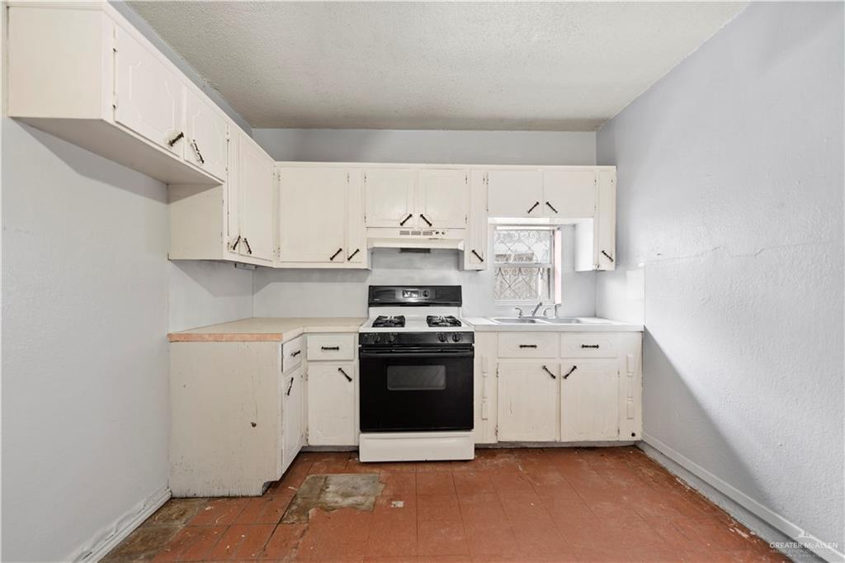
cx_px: 422
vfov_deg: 81.2
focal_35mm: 14
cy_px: 282
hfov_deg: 104.3
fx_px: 328
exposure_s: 1/5
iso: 100
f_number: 1.8
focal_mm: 14
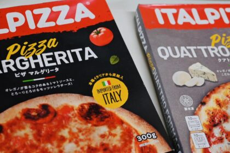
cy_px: 76
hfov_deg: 46.4
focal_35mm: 42
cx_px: 115
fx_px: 268
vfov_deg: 31.9
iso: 560
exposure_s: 1/125
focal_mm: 28
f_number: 2.8
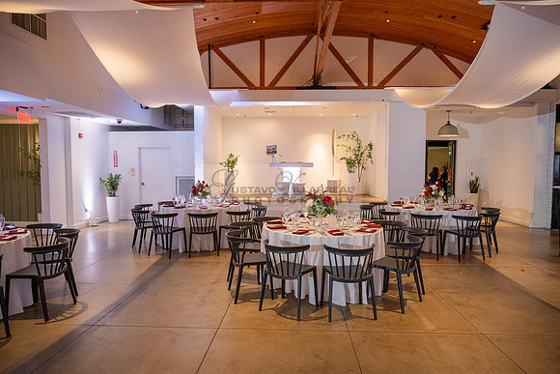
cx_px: 280
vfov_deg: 53.2
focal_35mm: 24
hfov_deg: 73.7
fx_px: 373
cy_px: 187
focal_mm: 24
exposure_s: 1/200
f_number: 4
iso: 1600
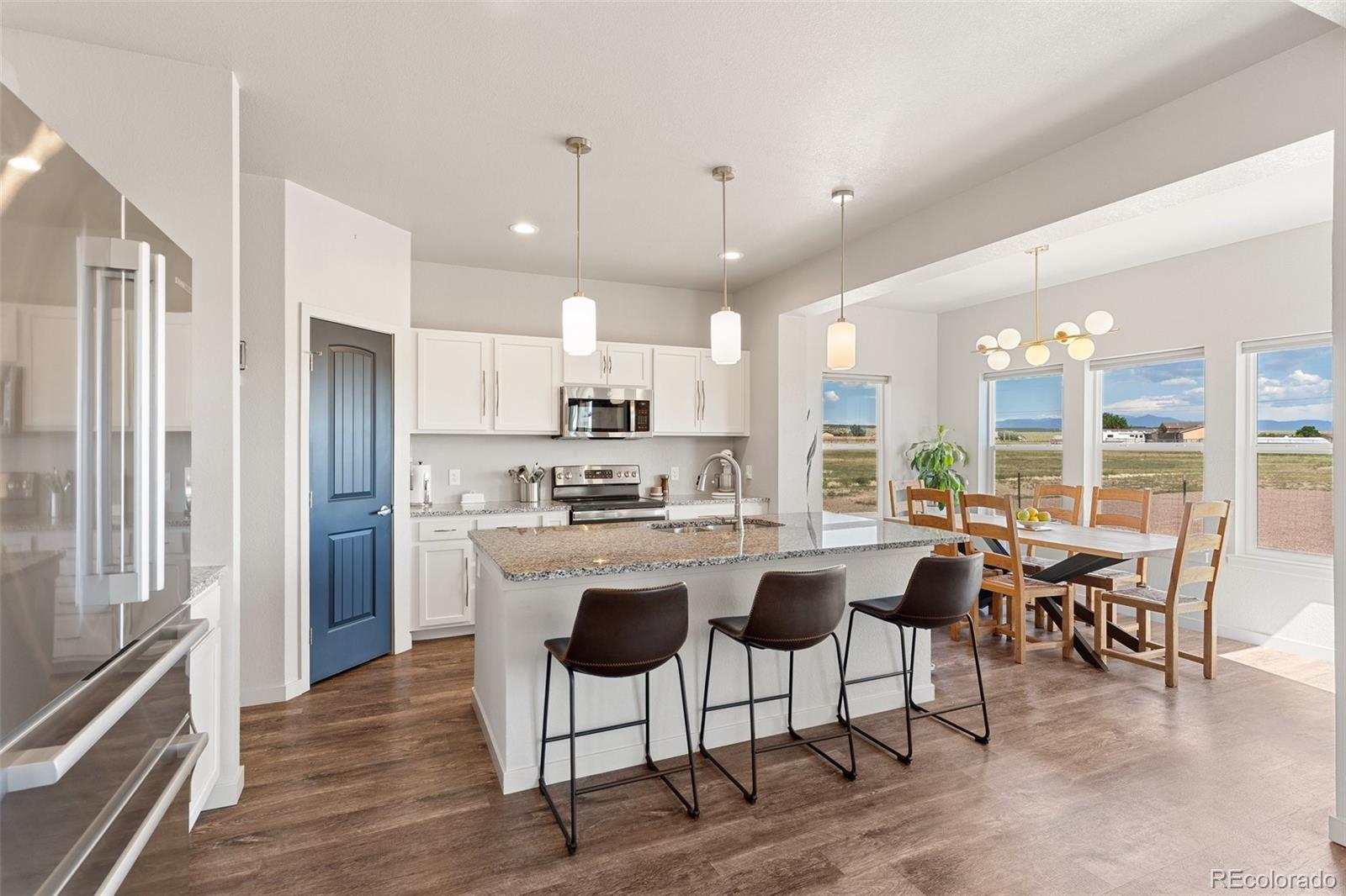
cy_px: 448
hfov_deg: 93.3
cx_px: 673
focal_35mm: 17
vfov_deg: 70.4
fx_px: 635
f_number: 8
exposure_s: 1/5
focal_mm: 17
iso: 400
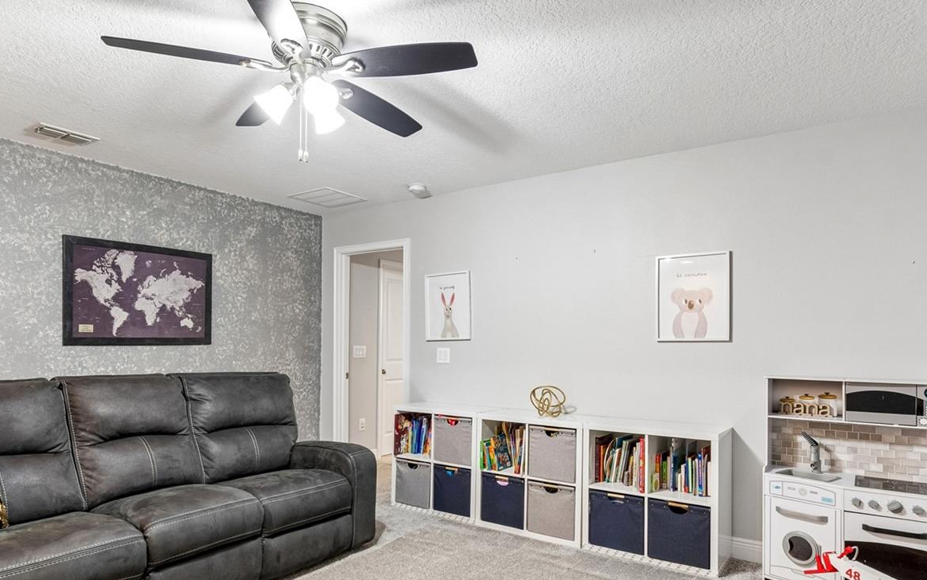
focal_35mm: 21
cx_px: 457
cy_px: 323
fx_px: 531
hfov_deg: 82.3
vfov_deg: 57.1
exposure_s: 1.6
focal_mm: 10
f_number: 7.1
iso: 100
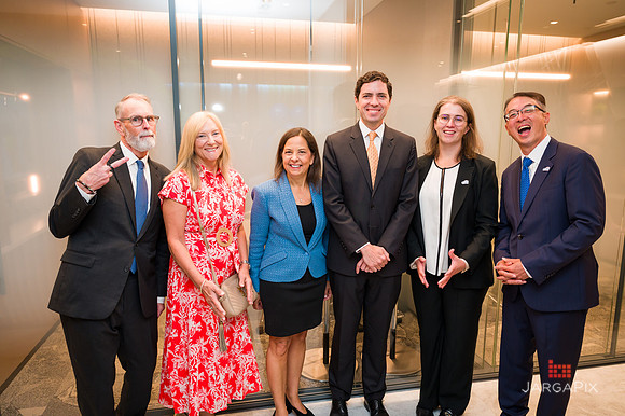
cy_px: 208
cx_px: 312
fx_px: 448
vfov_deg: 49.9
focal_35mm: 26
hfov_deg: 69.9
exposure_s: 1/200
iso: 1000
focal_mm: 25.5
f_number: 3.5
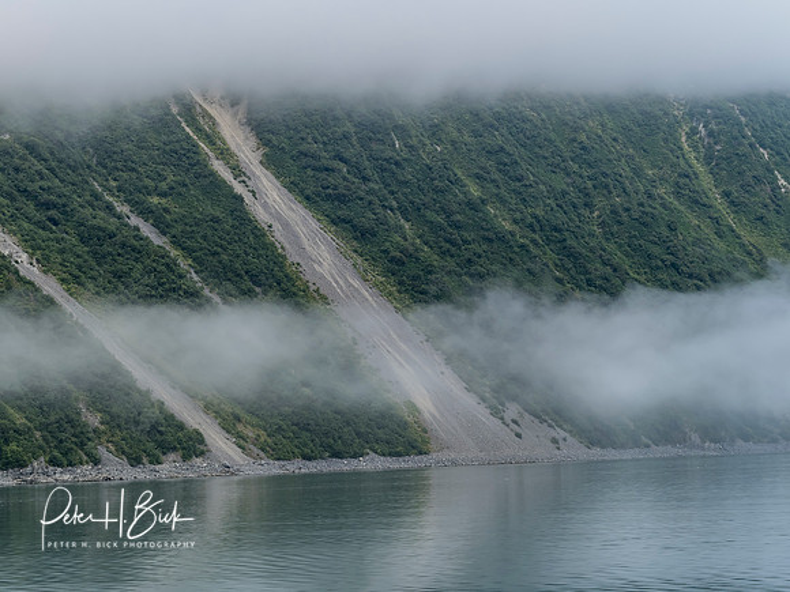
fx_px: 2556
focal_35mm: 112
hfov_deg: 17.6
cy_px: 296
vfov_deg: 13.2
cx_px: 395
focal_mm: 56
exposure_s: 1/125
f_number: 10
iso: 250
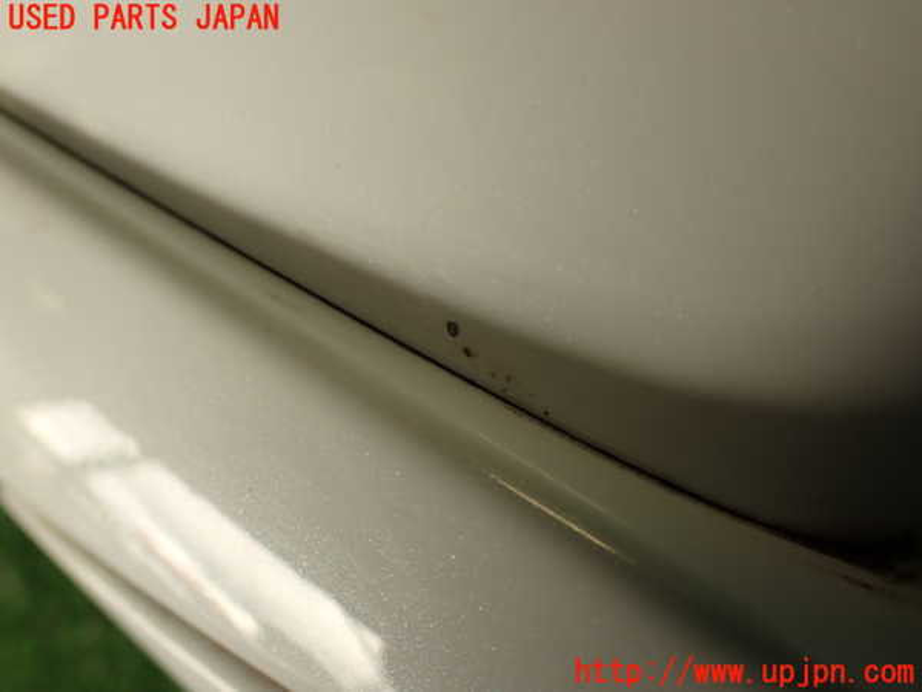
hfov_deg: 56.8
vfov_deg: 44.2
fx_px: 852
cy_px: 346
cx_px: 461
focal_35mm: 32
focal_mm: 5.79
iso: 100
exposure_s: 1/80
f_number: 3.2
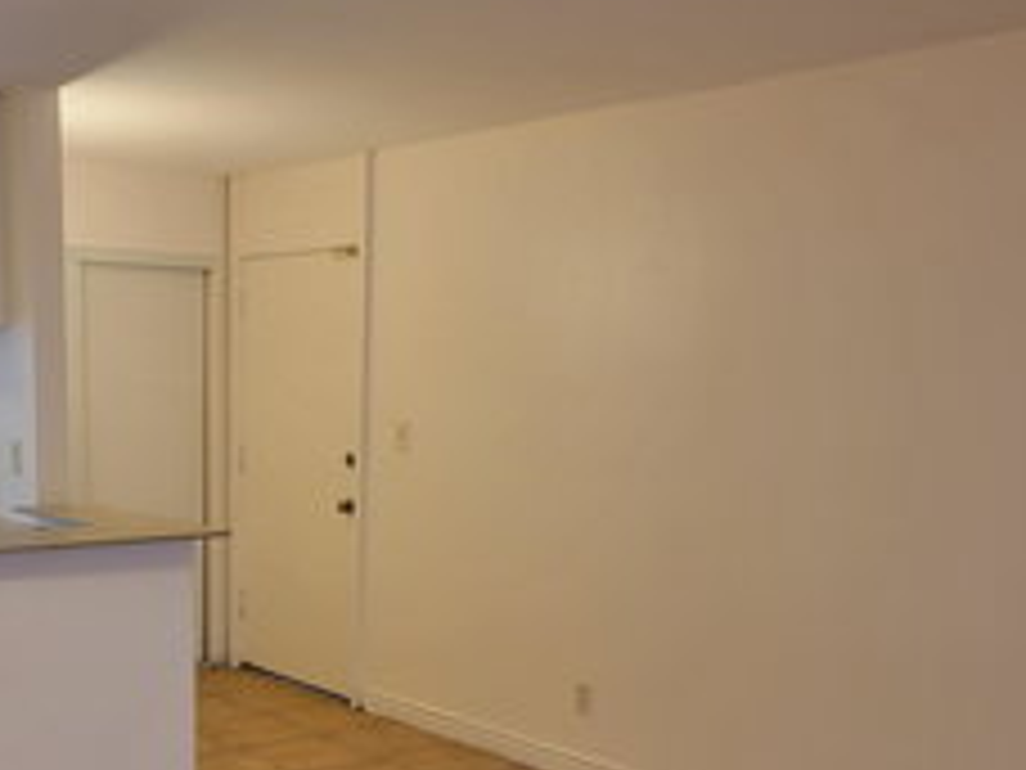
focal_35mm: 45
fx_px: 1334
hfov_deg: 41.2
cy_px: 590
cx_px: 299
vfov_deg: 31.5
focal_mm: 6.7
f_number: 1.8
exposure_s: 1/120
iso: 320
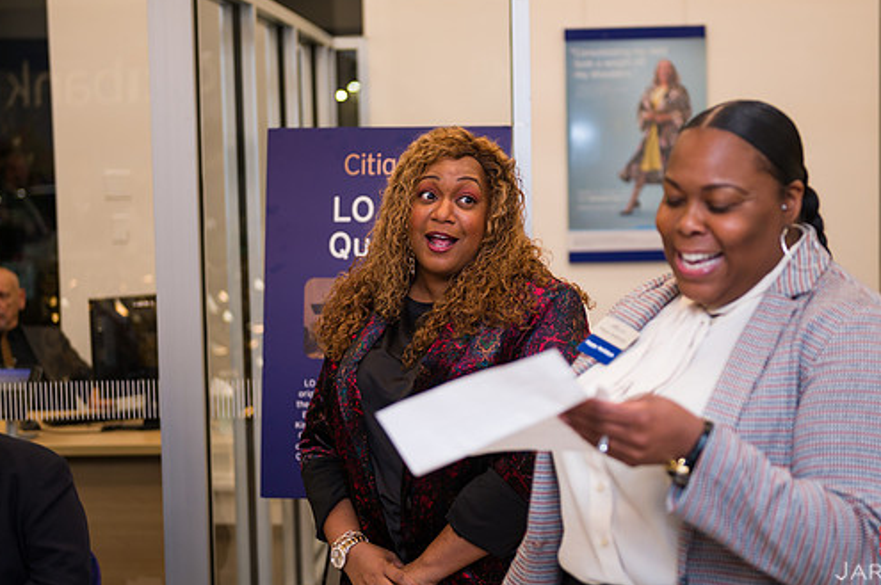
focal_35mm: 68
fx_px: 1662
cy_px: 276
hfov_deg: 29.7
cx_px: 489
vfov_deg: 20.0
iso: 400
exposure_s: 1/200
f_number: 3.2
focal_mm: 58
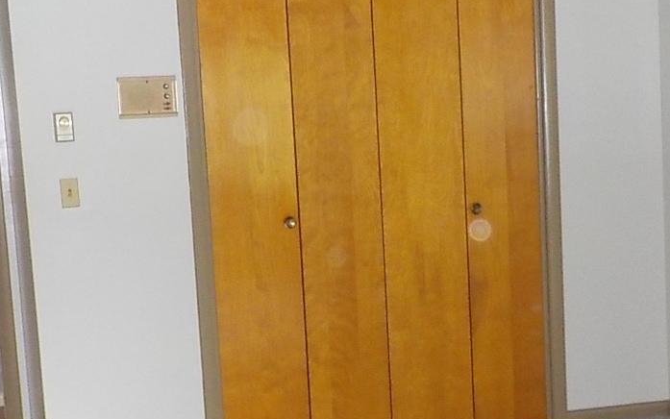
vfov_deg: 17.8
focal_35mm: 73
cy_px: 310
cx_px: 369
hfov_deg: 28.2
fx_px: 1333
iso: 320
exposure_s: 1/30
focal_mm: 4.1
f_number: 3.3
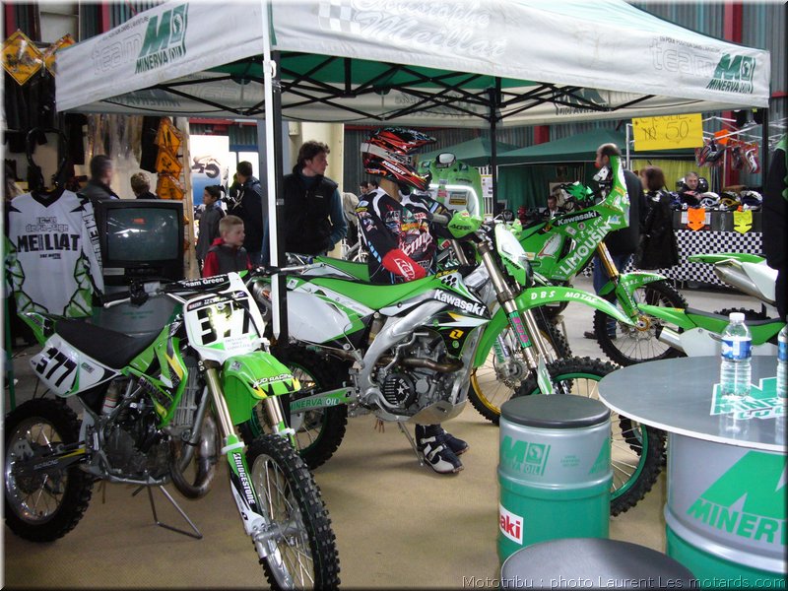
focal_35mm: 35
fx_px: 797
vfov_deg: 40.7
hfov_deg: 52.6
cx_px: 394
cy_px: 296
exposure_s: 1/30
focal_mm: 5.7
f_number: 3
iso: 200
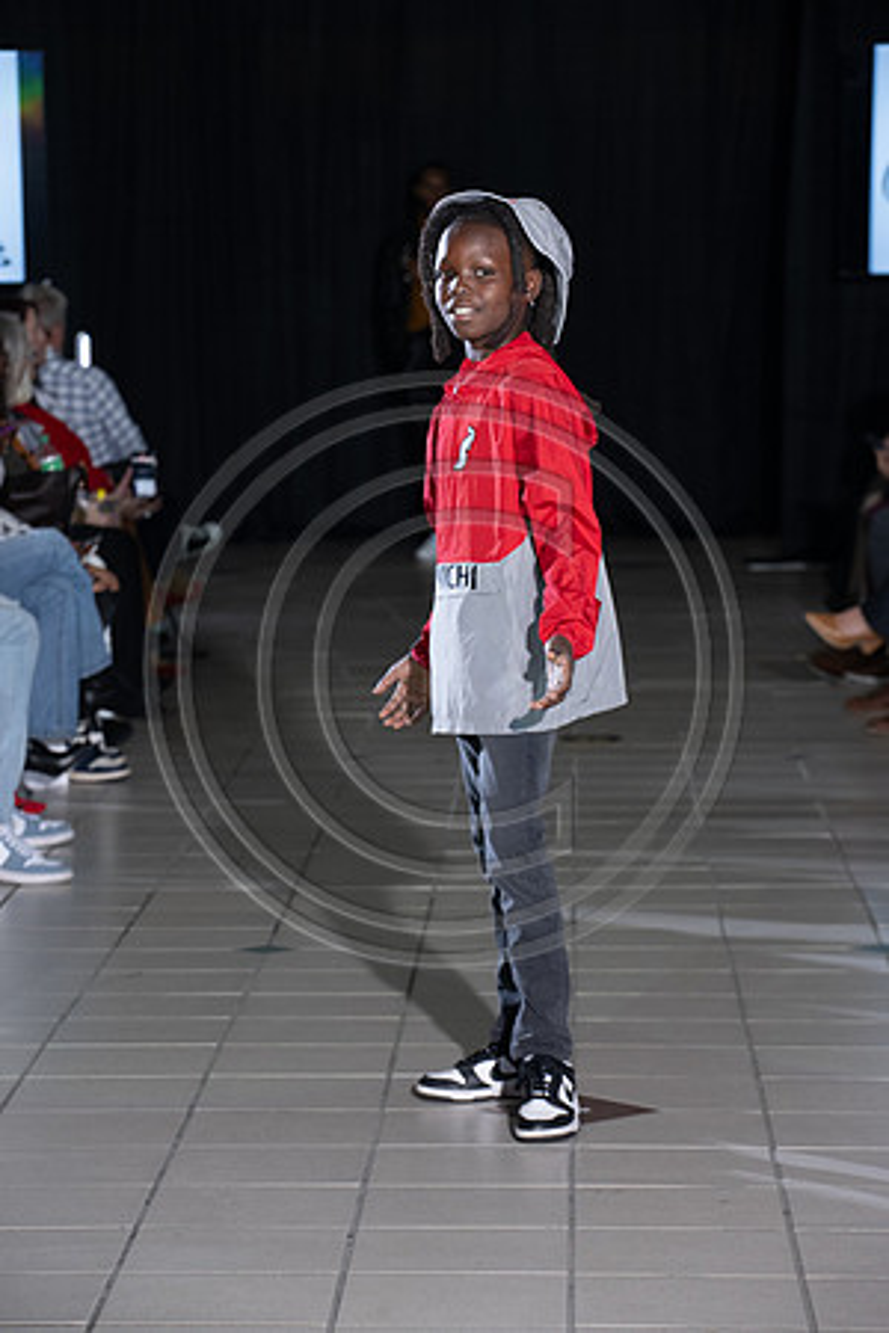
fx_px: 4630
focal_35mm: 125
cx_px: 444
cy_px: 666
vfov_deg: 16.4
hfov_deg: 11.0
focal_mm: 125
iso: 1250
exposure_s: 1/160
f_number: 6.3
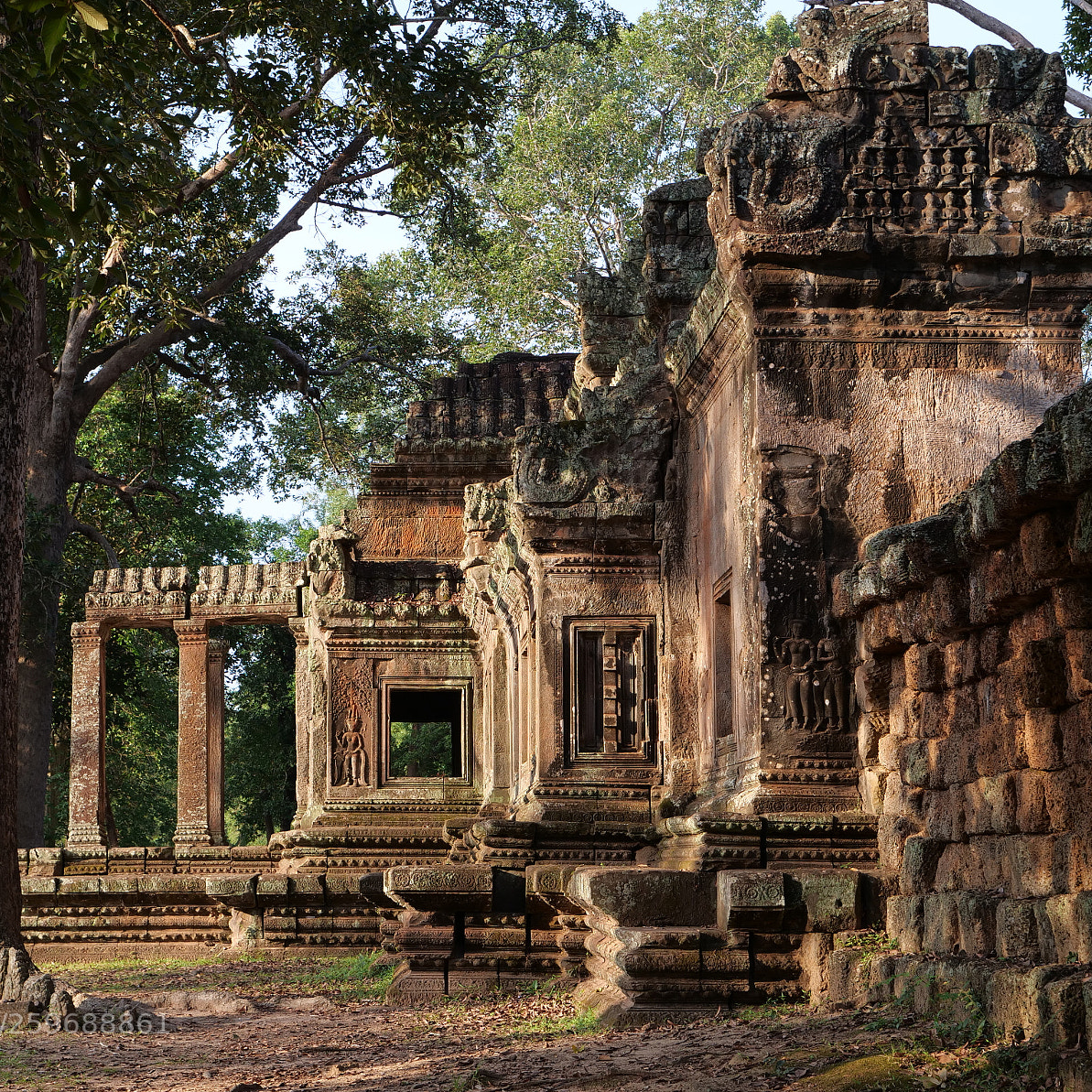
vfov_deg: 26.9
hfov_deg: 26.8
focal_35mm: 64
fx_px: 2284
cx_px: 424
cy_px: 546
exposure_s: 1/160
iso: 200
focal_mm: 27
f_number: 5
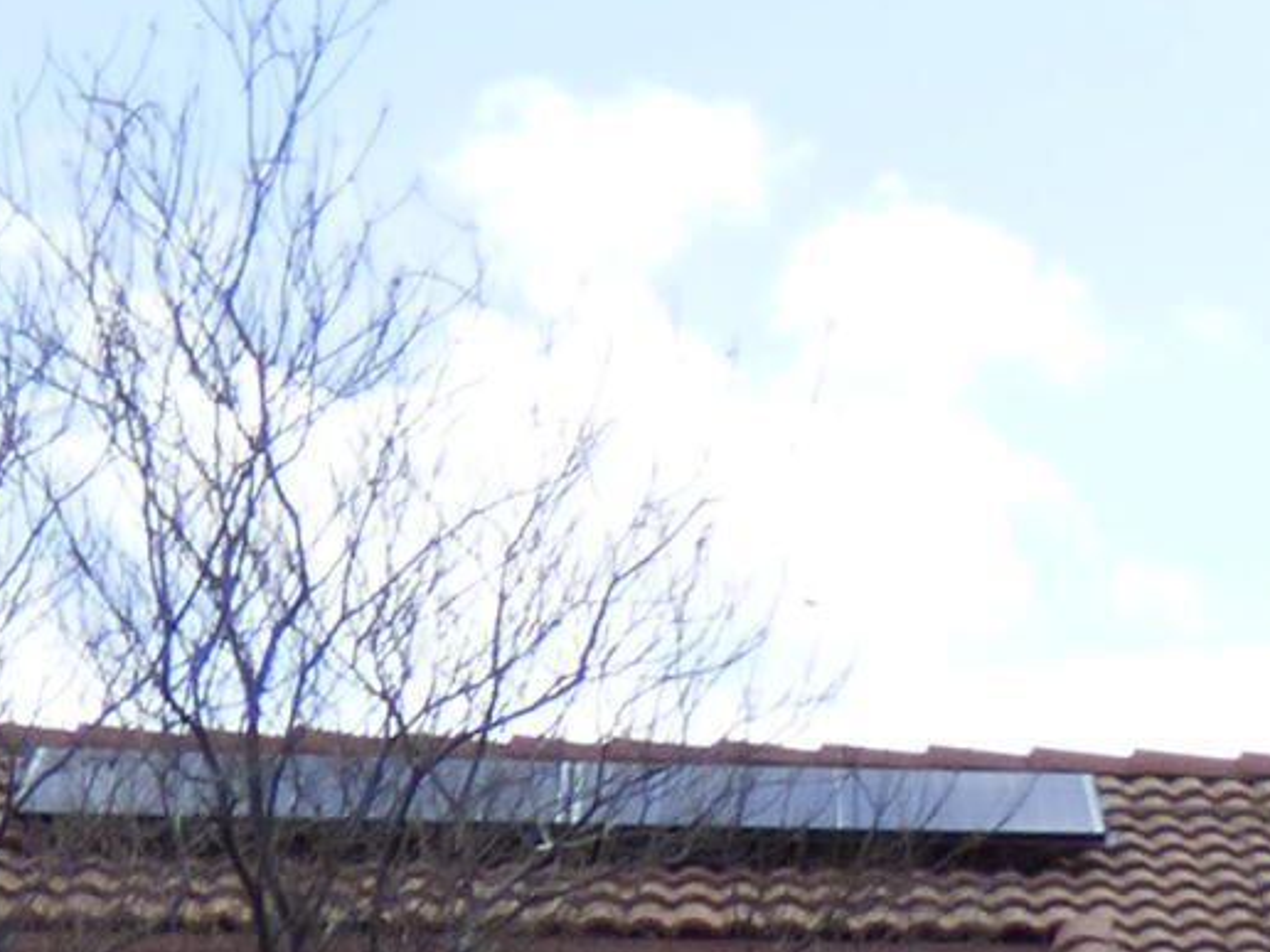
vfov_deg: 7.5
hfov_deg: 9.9
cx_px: 2513
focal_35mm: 186
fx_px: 6824
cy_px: 2285
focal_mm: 5.53
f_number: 3.3
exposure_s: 1/800
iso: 100
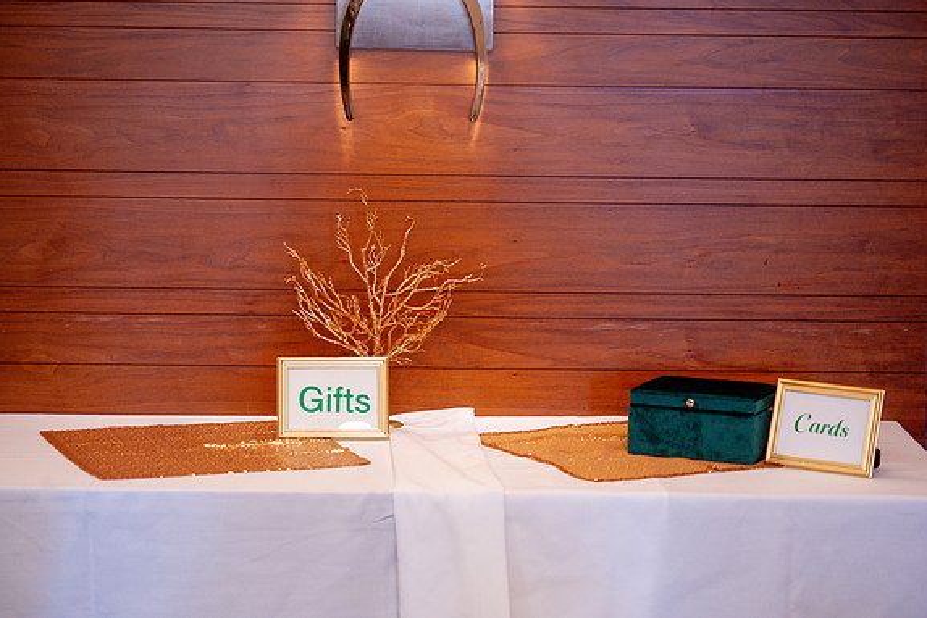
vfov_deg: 12.9
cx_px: 467
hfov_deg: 19.3
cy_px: 308
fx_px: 2730
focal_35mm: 106
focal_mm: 105
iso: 2000
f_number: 4
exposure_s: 1/100
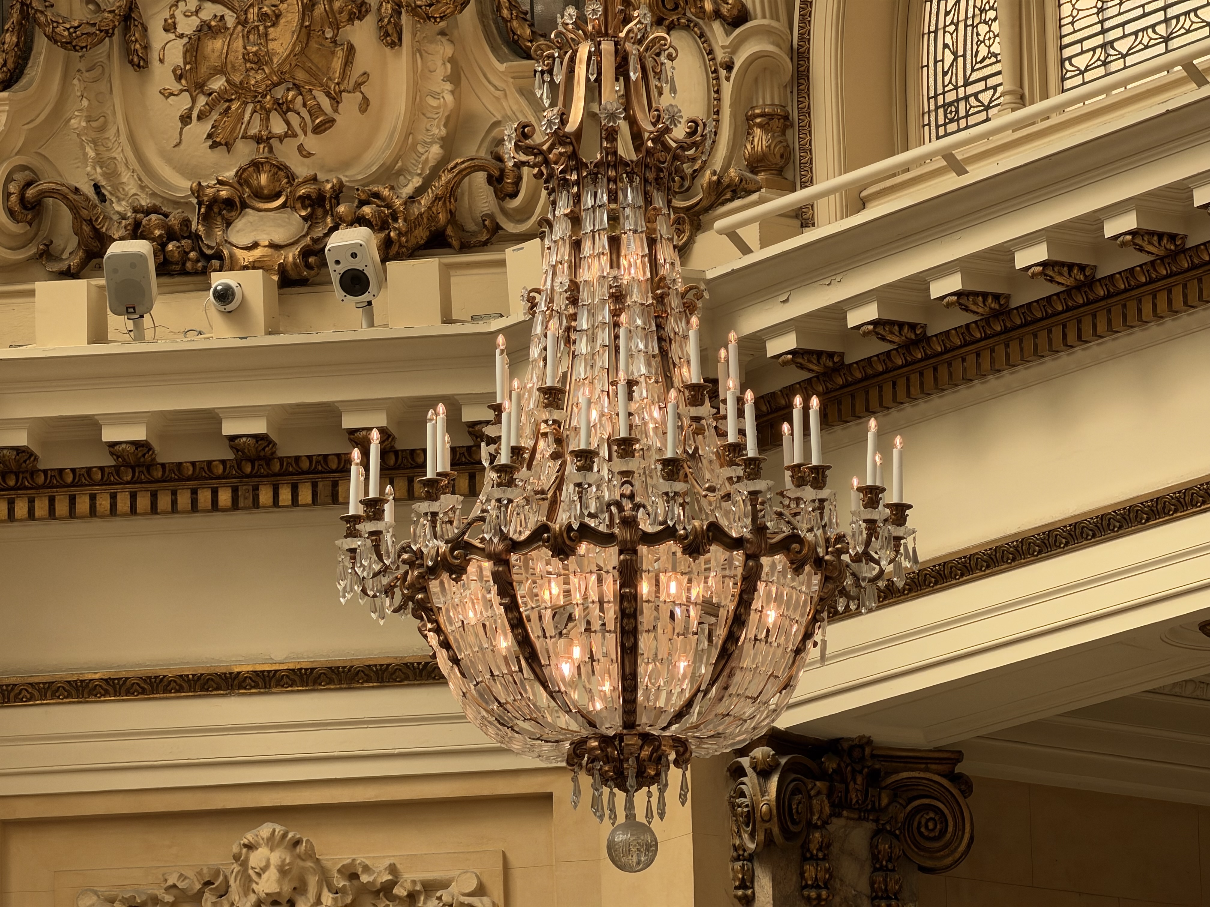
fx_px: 6991
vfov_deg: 7.4
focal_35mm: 200
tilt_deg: +14.2
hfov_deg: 9.9
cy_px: 454
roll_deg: +0.9
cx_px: 605
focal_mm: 16.89
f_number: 2.8
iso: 40
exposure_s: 1/147
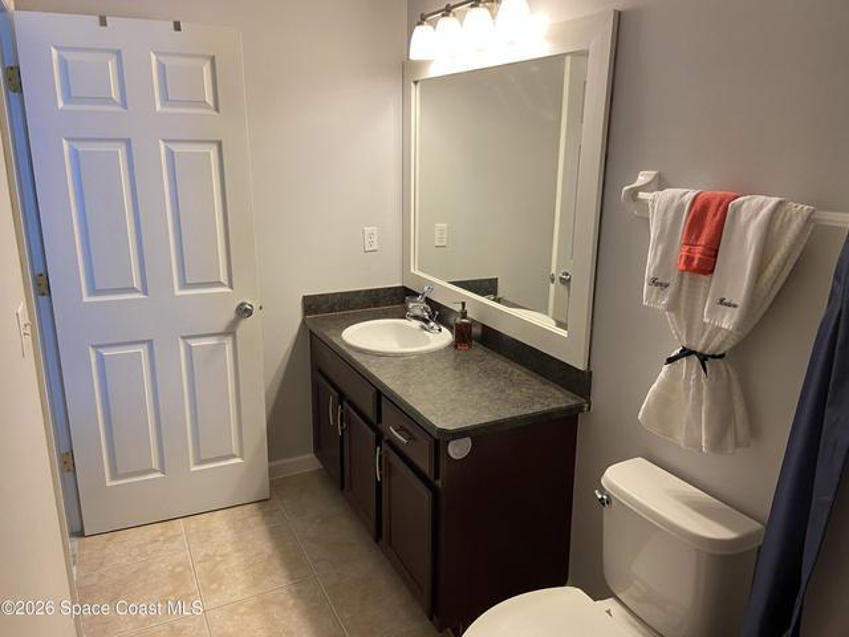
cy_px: 318
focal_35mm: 26
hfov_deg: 67.3
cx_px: 424
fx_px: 638
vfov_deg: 53.1
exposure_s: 1/60
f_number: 1.8
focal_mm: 4.25
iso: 80
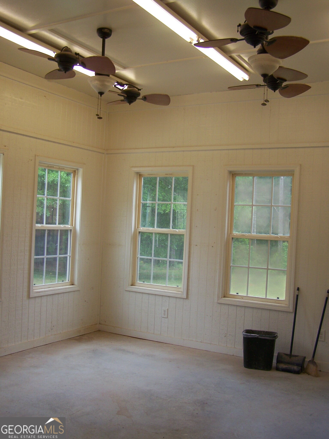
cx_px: 164
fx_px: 482
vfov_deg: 49.0
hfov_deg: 37.7
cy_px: 220
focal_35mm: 38
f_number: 2.8
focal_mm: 6.3
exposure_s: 1/60
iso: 80
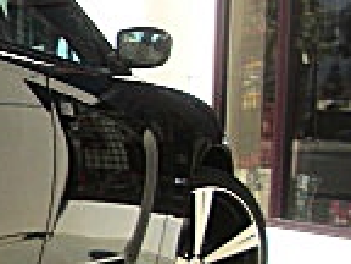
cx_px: -402
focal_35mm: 160
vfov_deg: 9.2
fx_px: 1622
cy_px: 249
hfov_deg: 11.0
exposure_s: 1/500
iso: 50
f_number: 2.8
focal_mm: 6.3
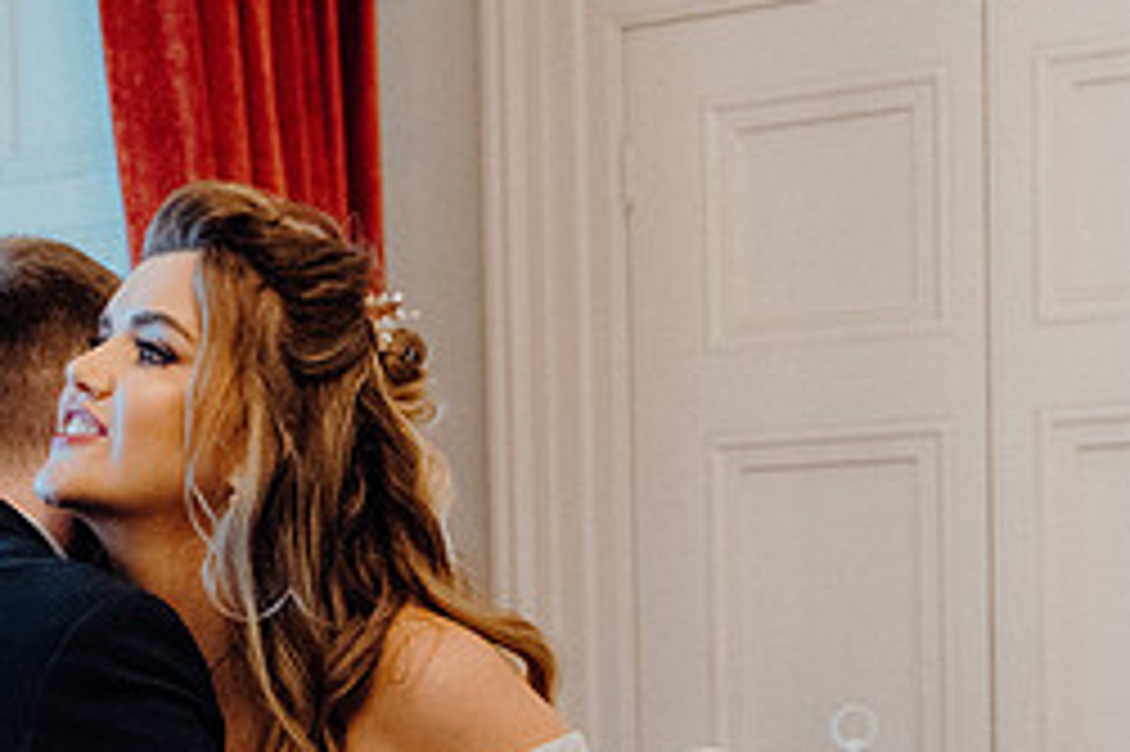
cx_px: 270
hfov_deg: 24.8
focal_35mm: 81
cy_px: 813
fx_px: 2541
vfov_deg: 16.4
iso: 5000
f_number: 3.5
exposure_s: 1/200
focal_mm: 35
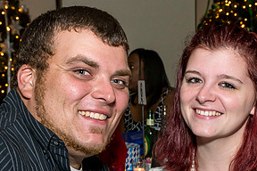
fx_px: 571
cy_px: 139
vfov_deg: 16.9
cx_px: 176
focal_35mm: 80
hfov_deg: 25.2
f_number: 5.6
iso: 800
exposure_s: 1/80
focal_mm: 24
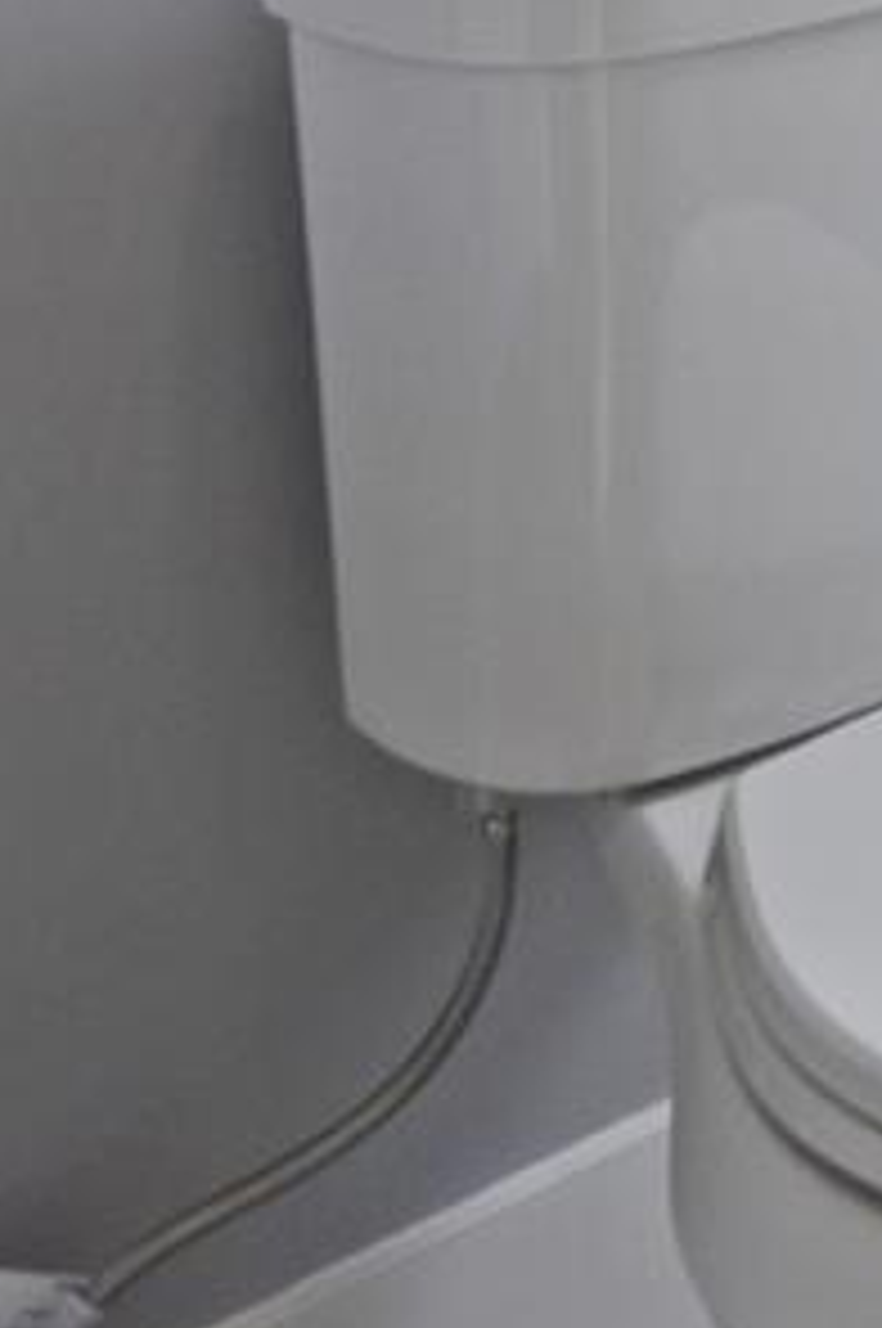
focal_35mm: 78
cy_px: -954
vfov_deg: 20.1
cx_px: 2212
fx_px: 2873
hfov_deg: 12.8
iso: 200
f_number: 6.3
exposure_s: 1/160
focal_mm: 10
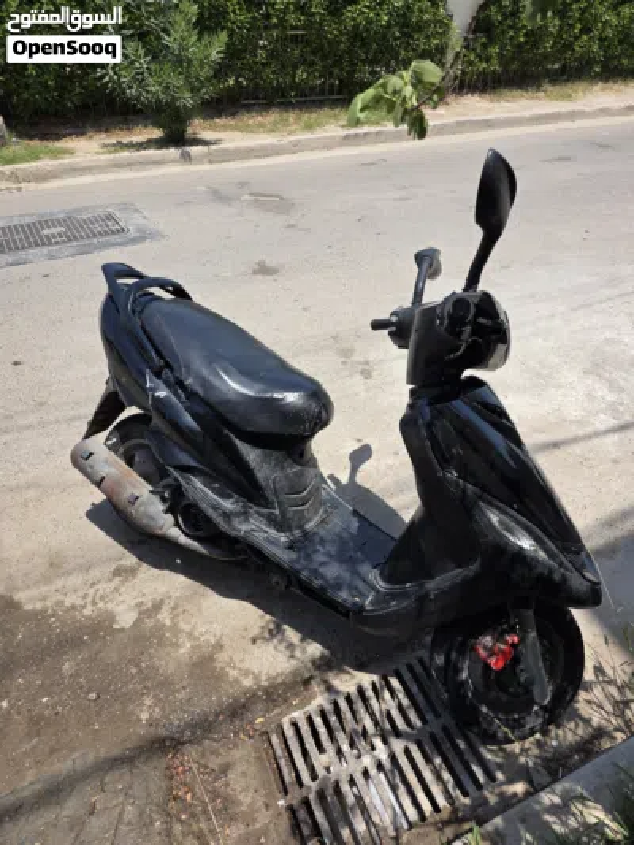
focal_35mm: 23
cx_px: 317
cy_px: 422
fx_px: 561
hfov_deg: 58.9
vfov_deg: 73.9
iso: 80
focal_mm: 6.3
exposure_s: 1/5153
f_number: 1.7
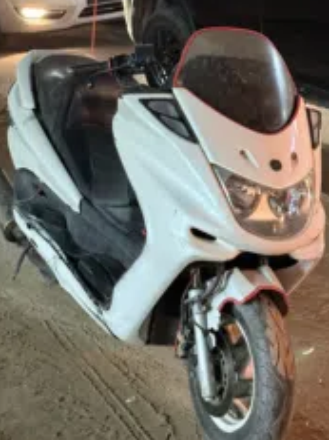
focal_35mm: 83
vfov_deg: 23.5
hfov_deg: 17.8
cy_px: 168
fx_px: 1053
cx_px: 169
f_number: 1.78
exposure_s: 1/25
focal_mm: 6.76
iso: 500
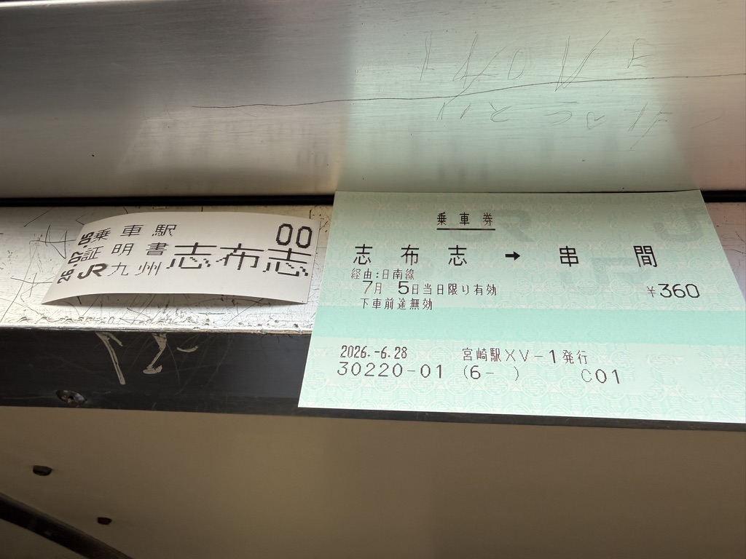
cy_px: 280
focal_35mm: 24
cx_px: 373
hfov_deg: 71.6
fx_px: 517
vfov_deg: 56.8
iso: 40
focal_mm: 2.22
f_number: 2.2
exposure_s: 1/179
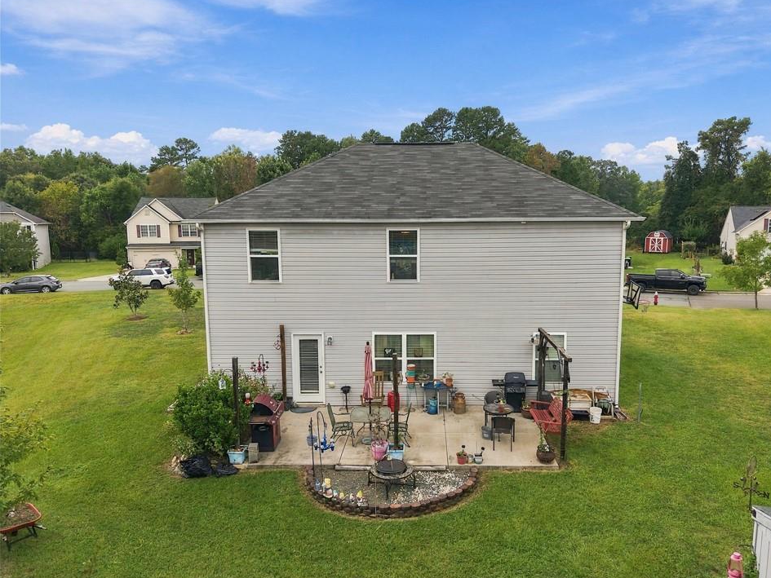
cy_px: 295
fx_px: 579
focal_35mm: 26
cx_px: 417
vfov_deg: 53.1
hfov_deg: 67.2
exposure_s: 1/3200
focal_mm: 8.7
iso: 230
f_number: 1.8
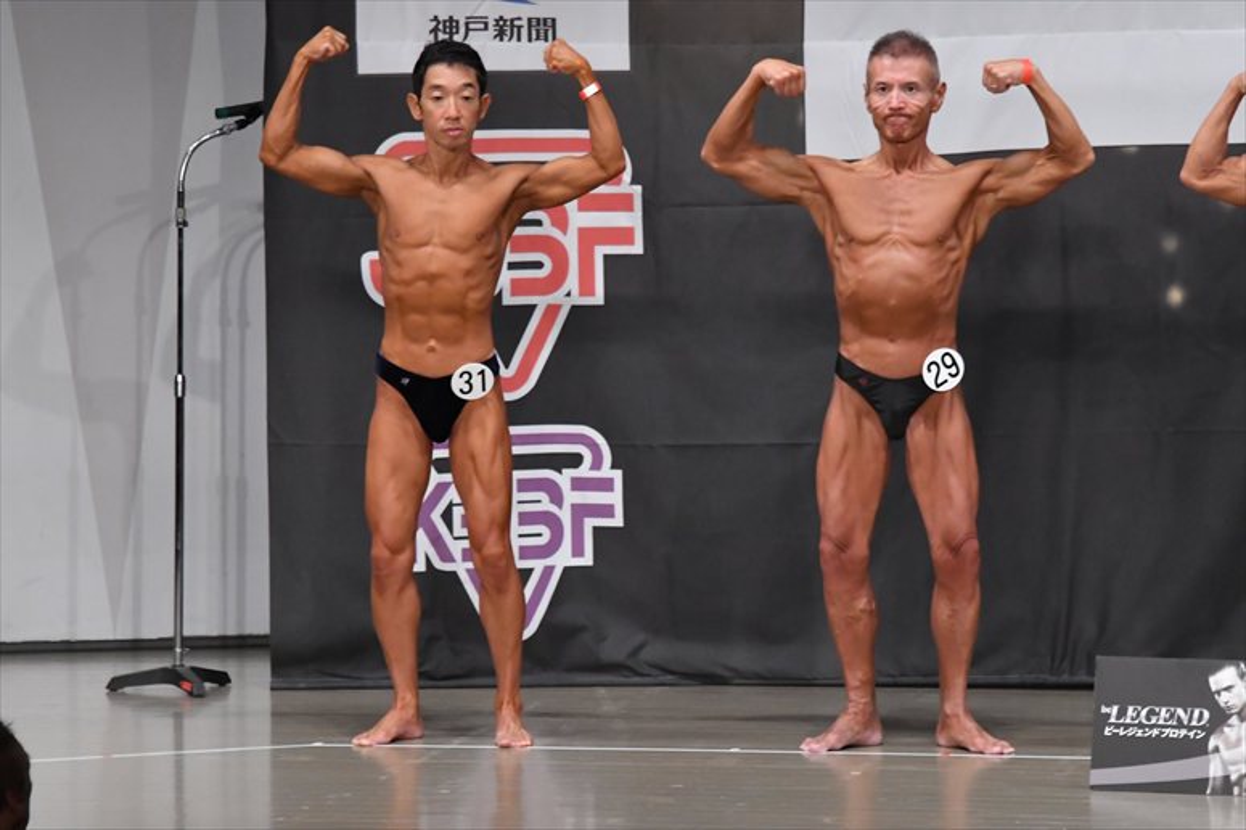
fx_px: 8303
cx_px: 623
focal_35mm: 240
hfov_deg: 8.6
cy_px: 415
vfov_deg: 5.7
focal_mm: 160
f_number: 5.6
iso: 5000
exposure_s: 1/400
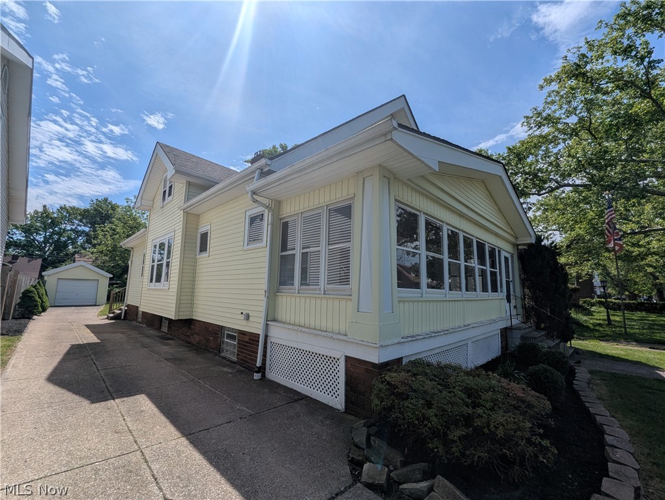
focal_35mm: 13
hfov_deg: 106.1
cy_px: 250
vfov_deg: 90.0
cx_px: 332
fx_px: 250
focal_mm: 1.95
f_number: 2.2
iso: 47
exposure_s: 1/4484
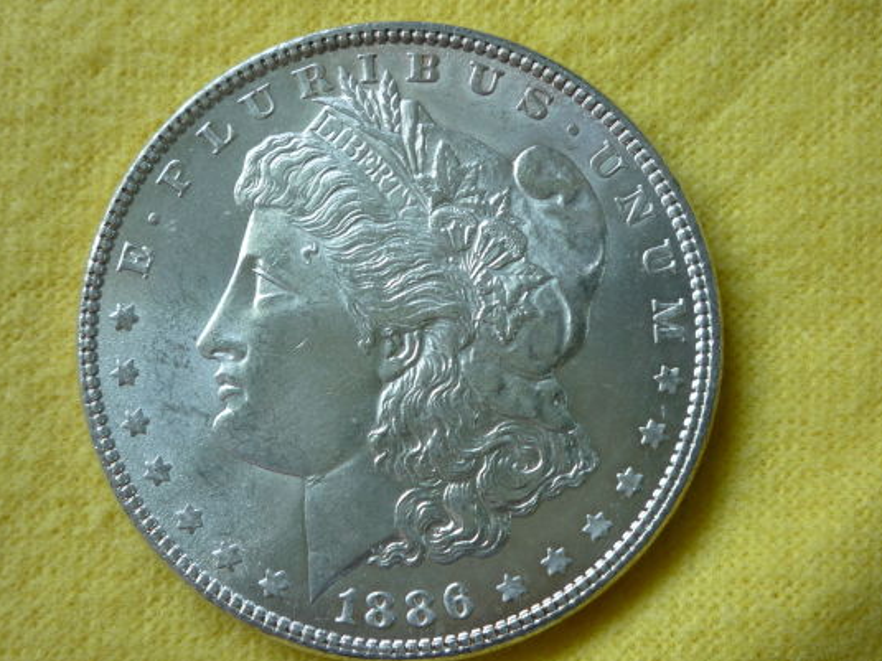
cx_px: 425
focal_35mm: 46
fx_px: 1172
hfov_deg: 41.2
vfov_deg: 31.5
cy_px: 331
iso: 100
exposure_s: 1/13
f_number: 4
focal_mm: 6.5
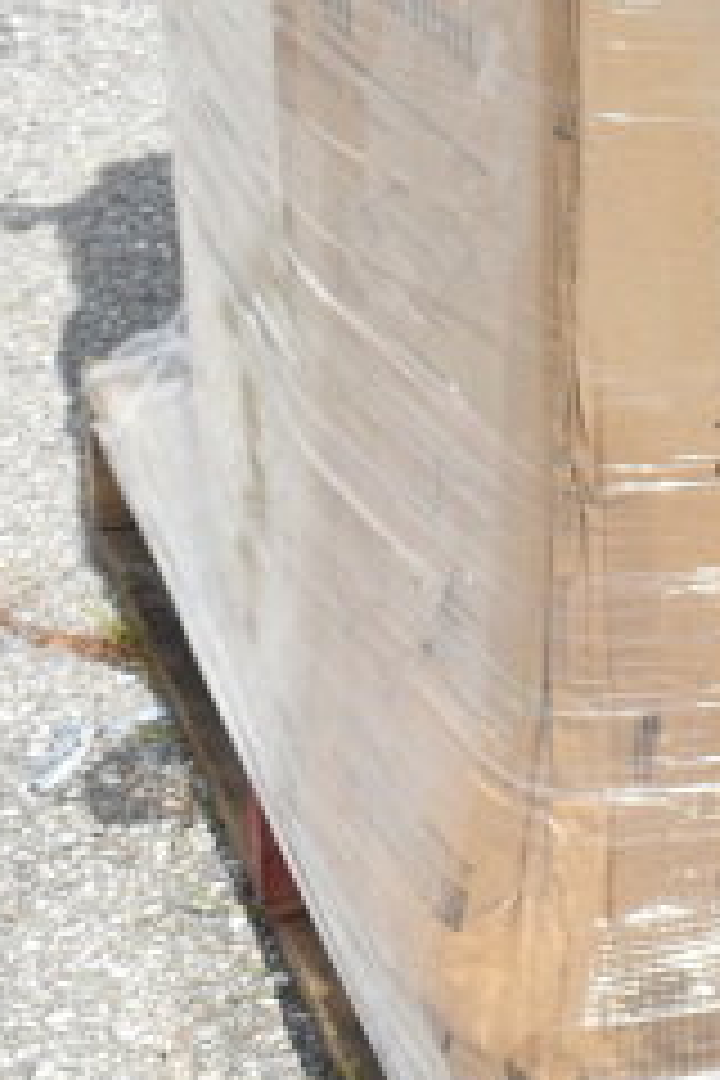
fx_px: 4287
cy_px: -322
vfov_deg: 13.8
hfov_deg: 9.3
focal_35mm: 143
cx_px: 1134
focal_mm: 25
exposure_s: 1/320
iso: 200
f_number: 9
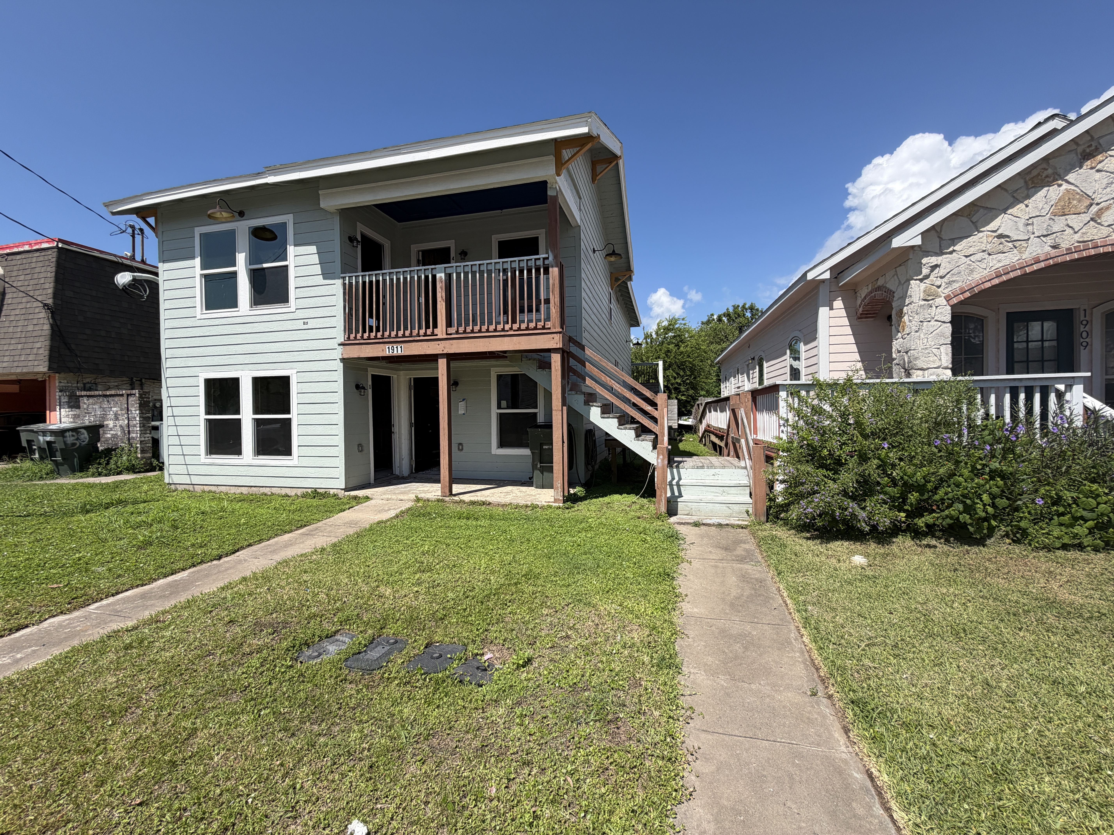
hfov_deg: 102.1
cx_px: 557
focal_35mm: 14
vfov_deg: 85.7
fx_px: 451
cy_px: 418
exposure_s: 1/864
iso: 20
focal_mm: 2.22
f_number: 2.2
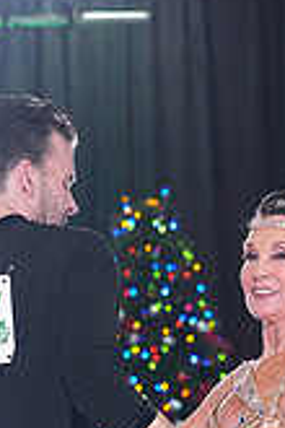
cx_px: 56
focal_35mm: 373
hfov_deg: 3.7
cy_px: 693
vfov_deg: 5.5
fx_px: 4429
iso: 6400
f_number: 5
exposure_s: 1/400
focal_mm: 106
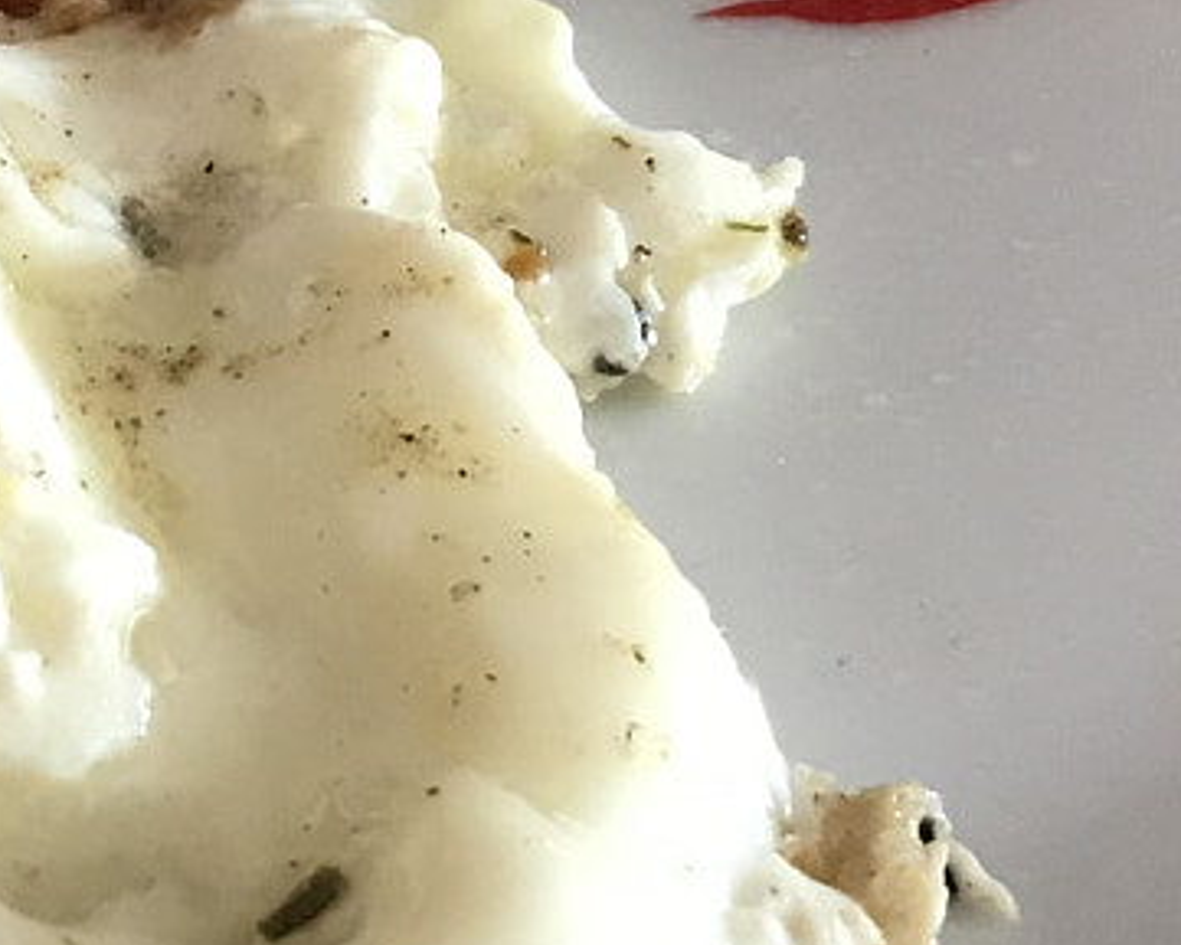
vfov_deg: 12.6
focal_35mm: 121
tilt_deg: -43.7
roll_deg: -2.1
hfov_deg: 15.6
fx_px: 4230
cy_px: 75
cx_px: 29
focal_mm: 3.99
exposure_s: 1/17
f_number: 1.8
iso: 64
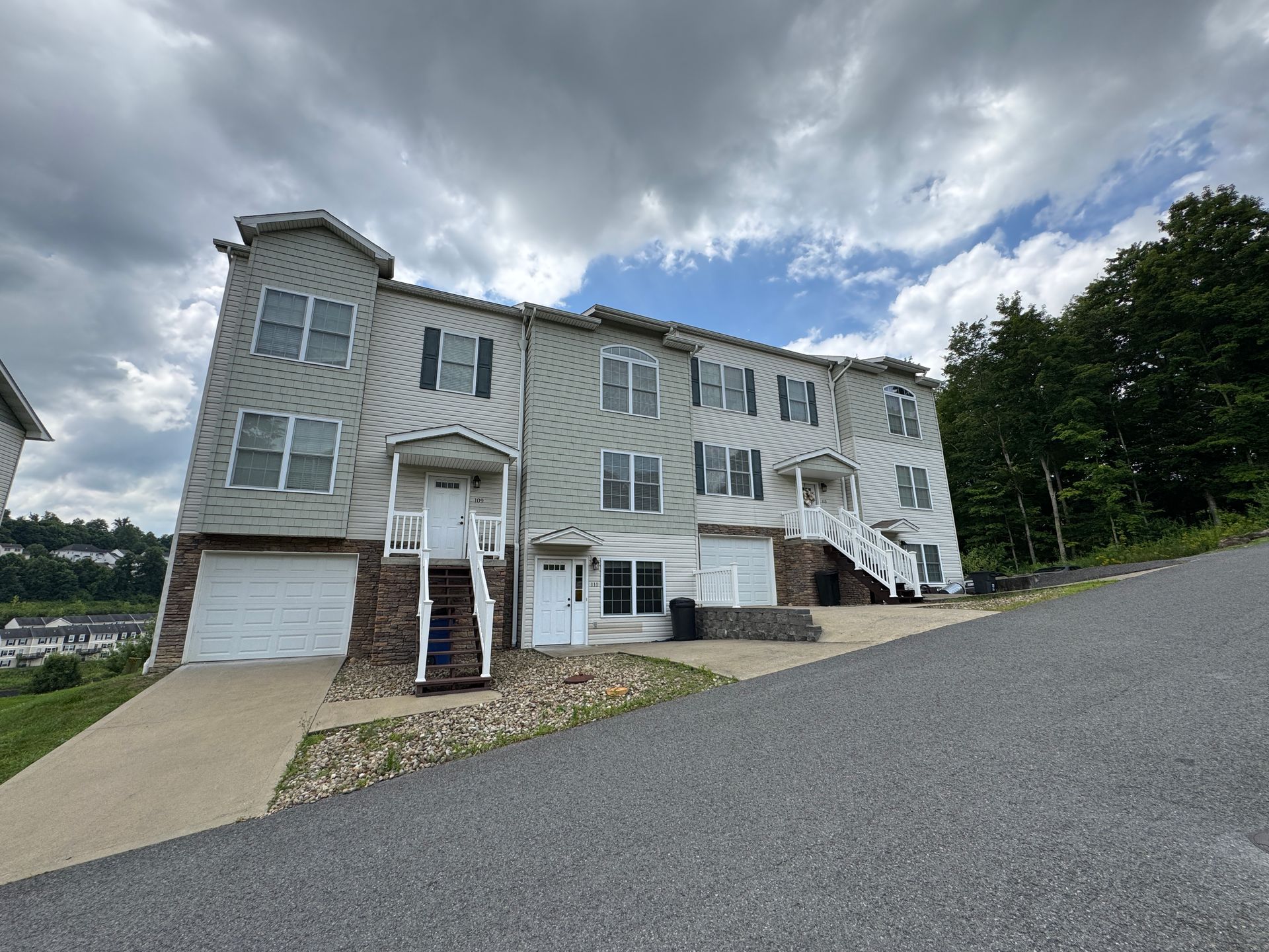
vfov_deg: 85.7
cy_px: 476
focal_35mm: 14
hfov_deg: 102.1
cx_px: 634
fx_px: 513
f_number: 2.2
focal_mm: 2.22
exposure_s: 1/1370
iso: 50
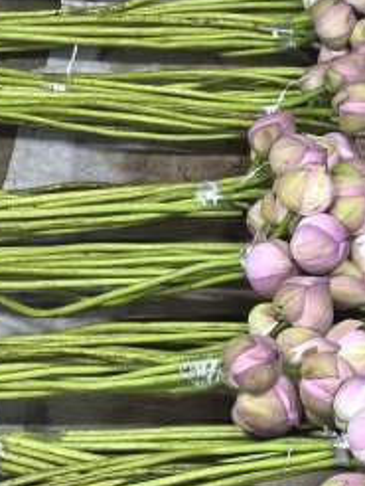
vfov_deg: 16.5
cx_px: 507
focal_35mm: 117
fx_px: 1642
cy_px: 491
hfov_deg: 12.2
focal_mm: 5.75
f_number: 2
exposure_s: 1/100
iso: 320
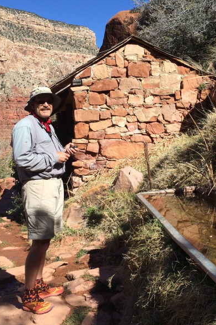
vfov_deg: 47.4
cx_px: 124
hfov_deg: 32.5
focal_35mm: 41
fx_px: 369
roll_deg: +1.6
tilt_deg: -5.9
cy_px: 162
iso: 32
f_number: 2.2
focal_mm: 4.15
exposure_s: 1/1709
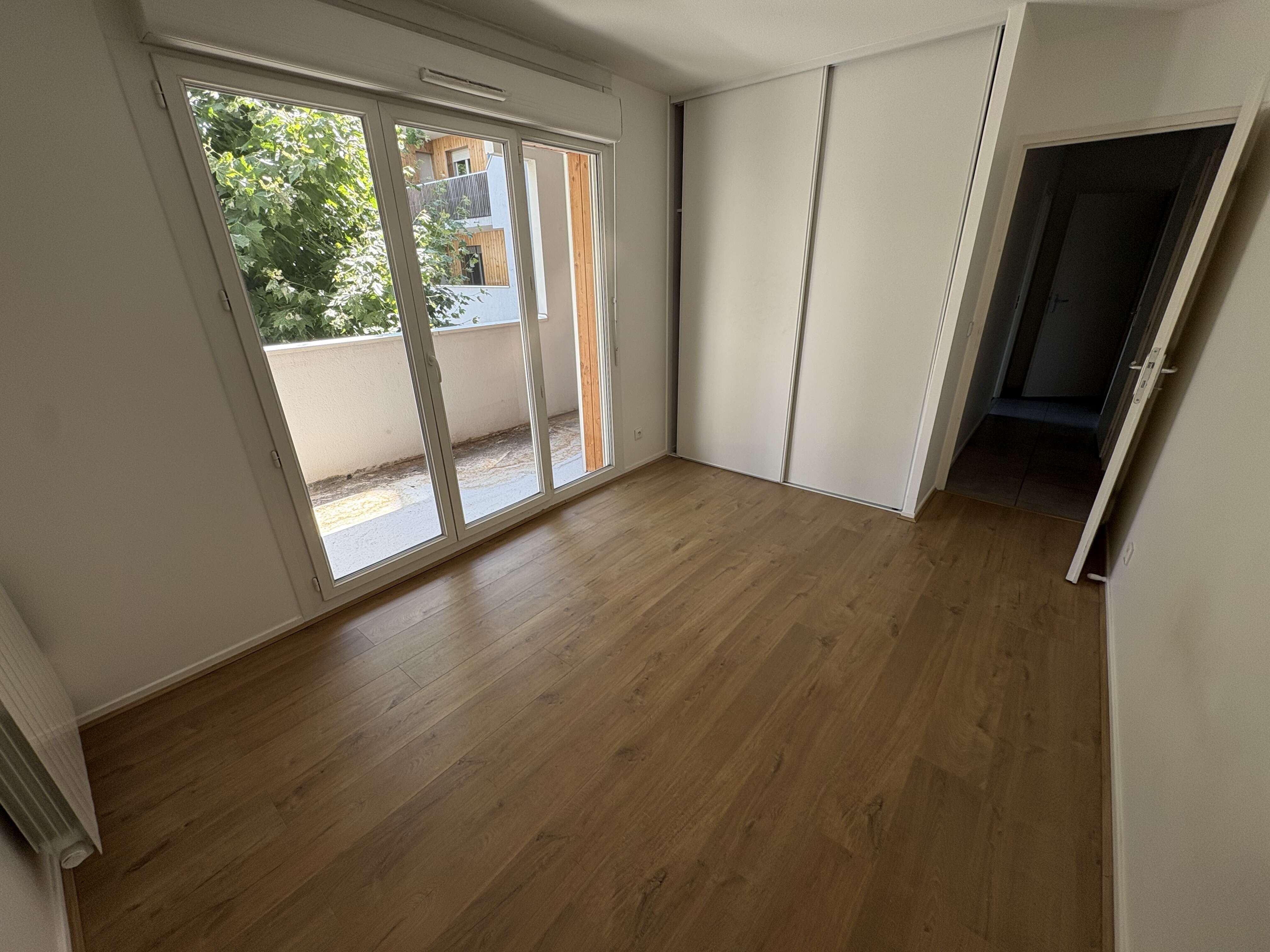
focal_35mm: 14
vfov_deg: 85.7
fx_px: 514
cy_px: 476
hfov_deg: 102.1
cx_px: 635
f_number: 2.2
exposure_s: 1/108
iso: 40
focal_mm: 2.22
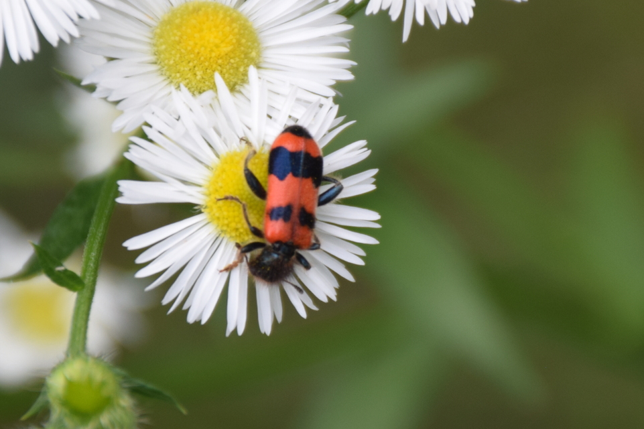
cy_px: 214
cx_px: 322
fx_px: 3755
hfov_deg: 9.8
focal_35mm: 210
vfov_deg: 6.5
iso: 320
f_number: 7.1
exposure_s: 1/200
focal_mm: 140
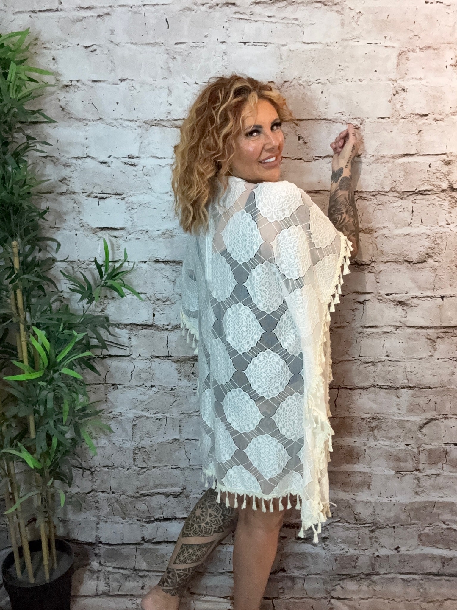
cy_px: 305
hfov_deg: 46.8
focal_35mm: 30
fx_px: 528
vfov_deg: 60.0
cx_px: 228
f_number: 1.9
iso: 250
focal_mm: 2.69
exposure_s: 1/50
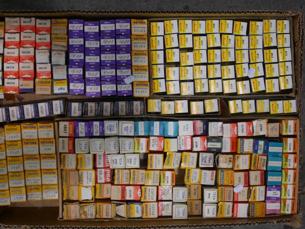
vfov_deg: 25.3
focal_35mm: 58
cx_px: 152
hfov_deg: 33.2
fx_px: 511
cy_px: 114
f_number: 5.5
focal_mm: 29
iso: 3200
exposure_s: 1/80
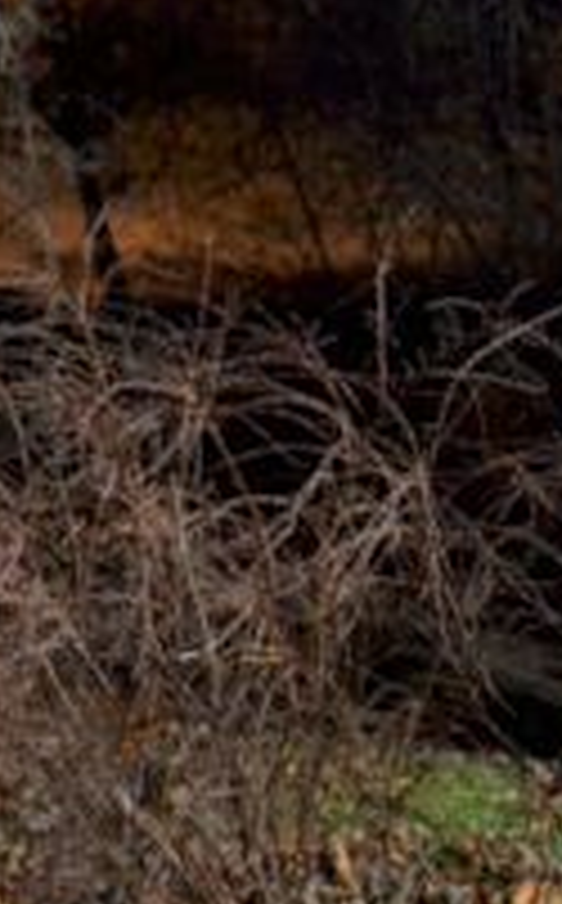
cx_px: -863
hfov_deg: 7.2
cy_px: 270
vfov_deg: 12.5
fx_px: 4132
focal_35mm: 168
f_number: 4.2
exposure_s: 1/30
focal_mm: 34
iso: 3200
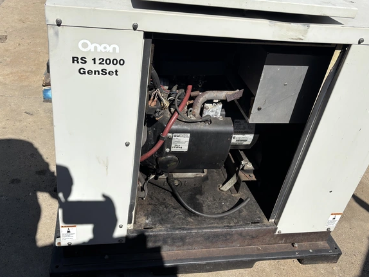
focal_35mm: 34
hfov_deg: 53.9
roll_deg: -7.6
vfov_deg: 41.7
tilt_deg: -33.1
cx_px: 172
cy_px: 121
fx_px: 363
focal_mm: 5.96
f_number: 1.6
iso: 50
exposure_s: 1/6329
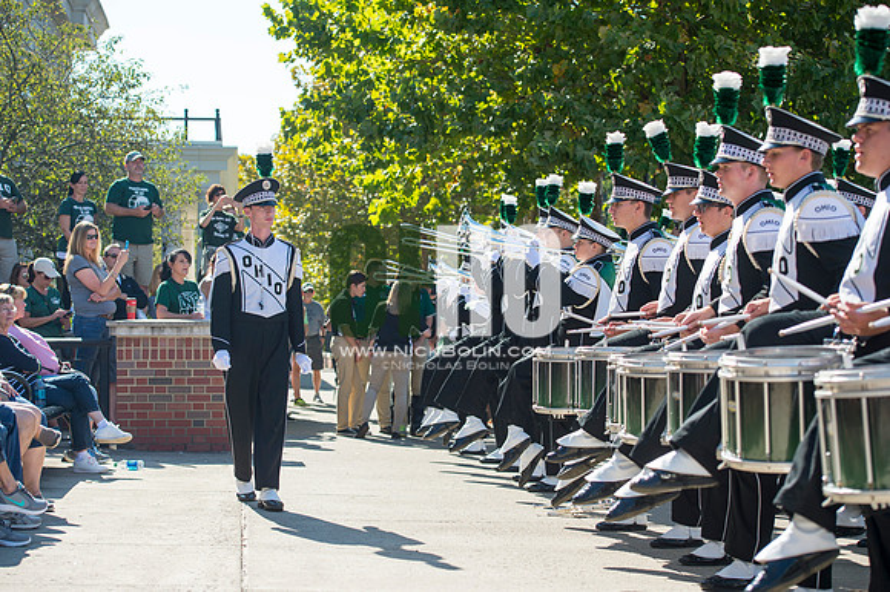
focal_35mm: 70
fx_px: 1730
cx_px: 445
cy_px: 296
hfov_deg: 28.9
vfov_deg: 19.4
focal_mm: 70
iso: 200
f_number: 4.5
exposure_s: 1/1000
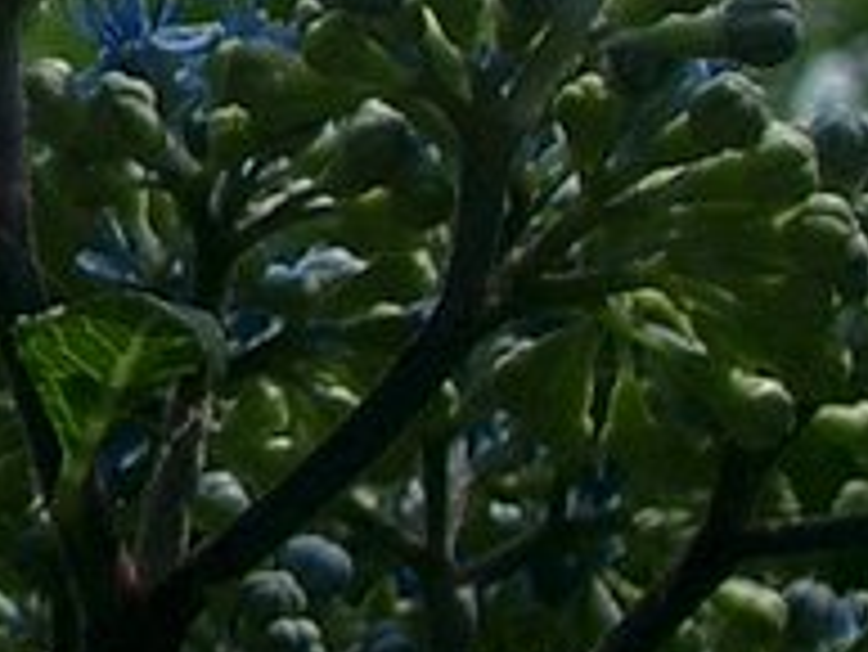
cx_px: -985
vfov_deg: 7.9
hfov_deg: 9.7
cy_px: -225
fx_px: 4667
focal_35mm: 186
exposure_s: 1/800
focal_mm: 5.8
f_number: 4.3
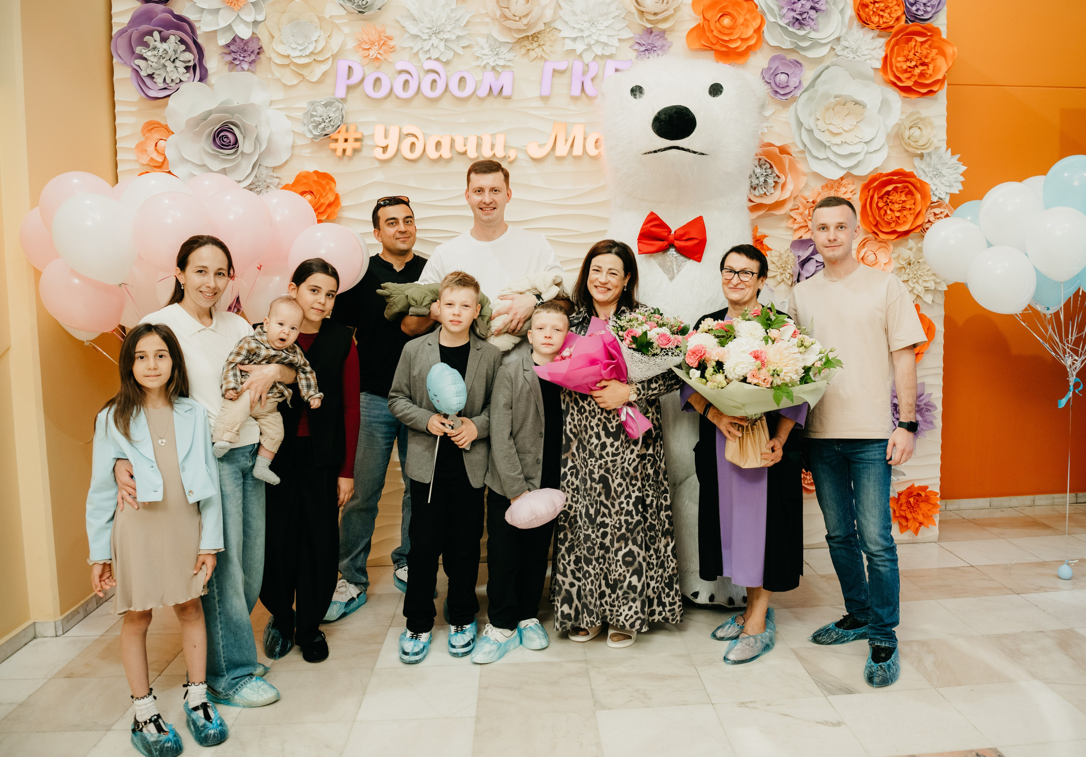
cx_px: 592
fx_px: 827
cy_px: 367
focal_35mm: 27
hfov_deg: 66.4
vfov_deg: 49.2
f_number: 4
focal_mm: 24
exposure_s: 1/160
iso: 640
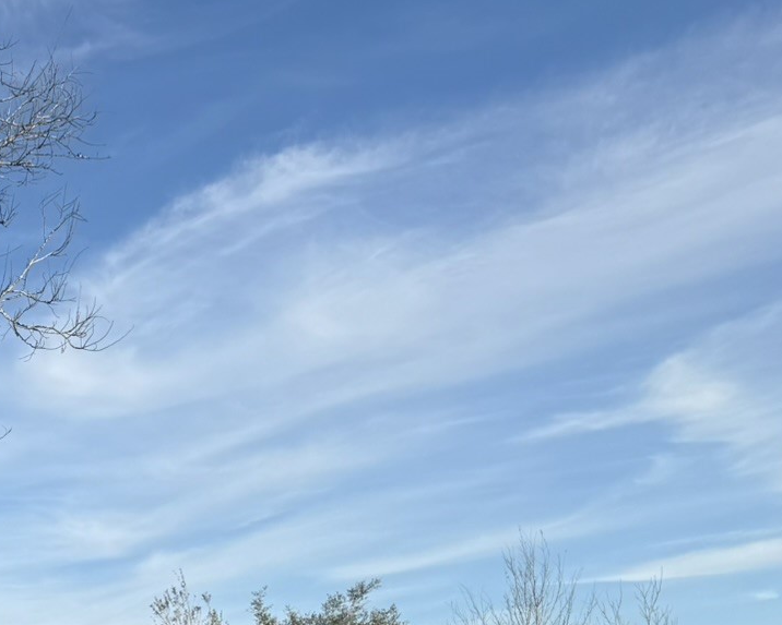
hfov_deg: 26.1
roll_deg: +3.3
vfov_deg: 21.0
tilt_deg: +2.6
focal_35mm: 67
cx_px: -84
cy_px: 783
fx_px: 1551
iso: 80
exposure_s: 1/3802
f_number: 1.78
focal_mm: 6.76
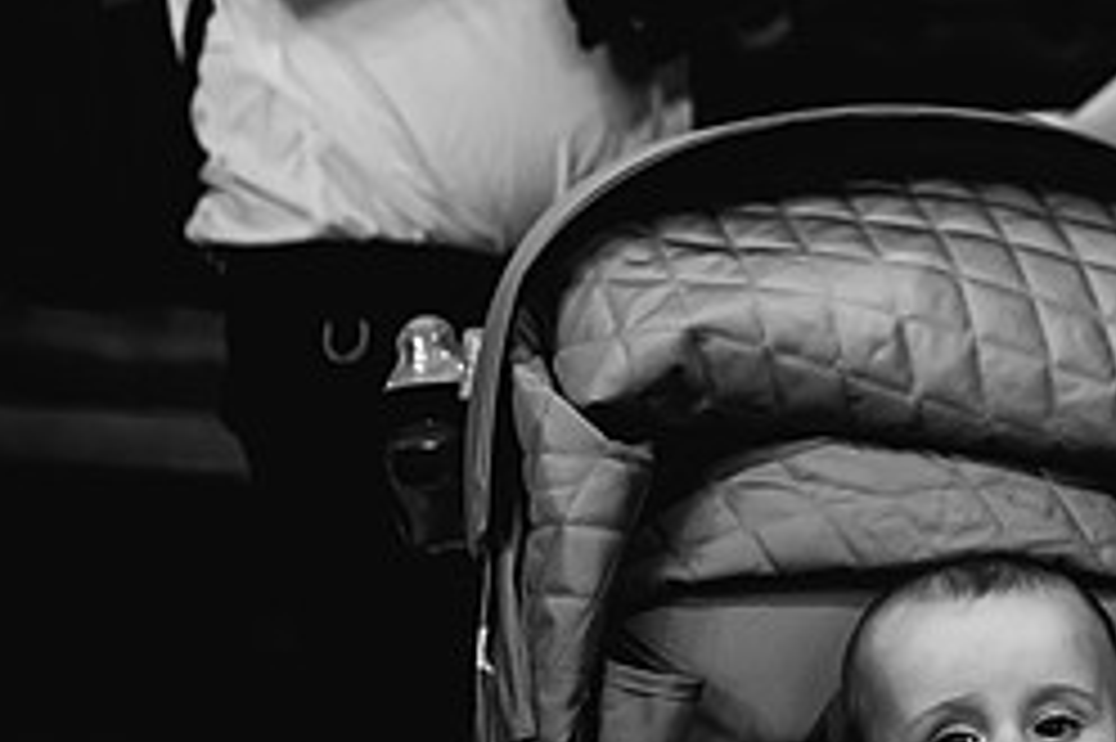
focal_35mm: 82
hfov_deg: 24.1
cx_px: 999
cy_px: 173
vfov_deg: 16.5
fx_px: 2540
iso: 1000
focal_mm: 35
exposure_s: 1/500
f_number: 1.4
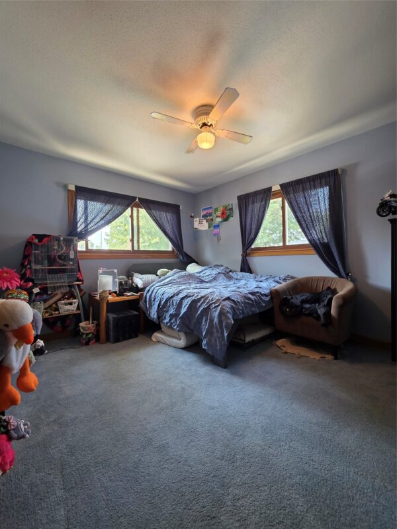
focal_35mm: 13
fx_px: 199
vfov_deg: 106.2
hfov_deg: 89.9
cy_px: 264
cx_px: 198
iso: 200
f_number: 1.9
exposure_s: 1/60
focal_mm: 2.2
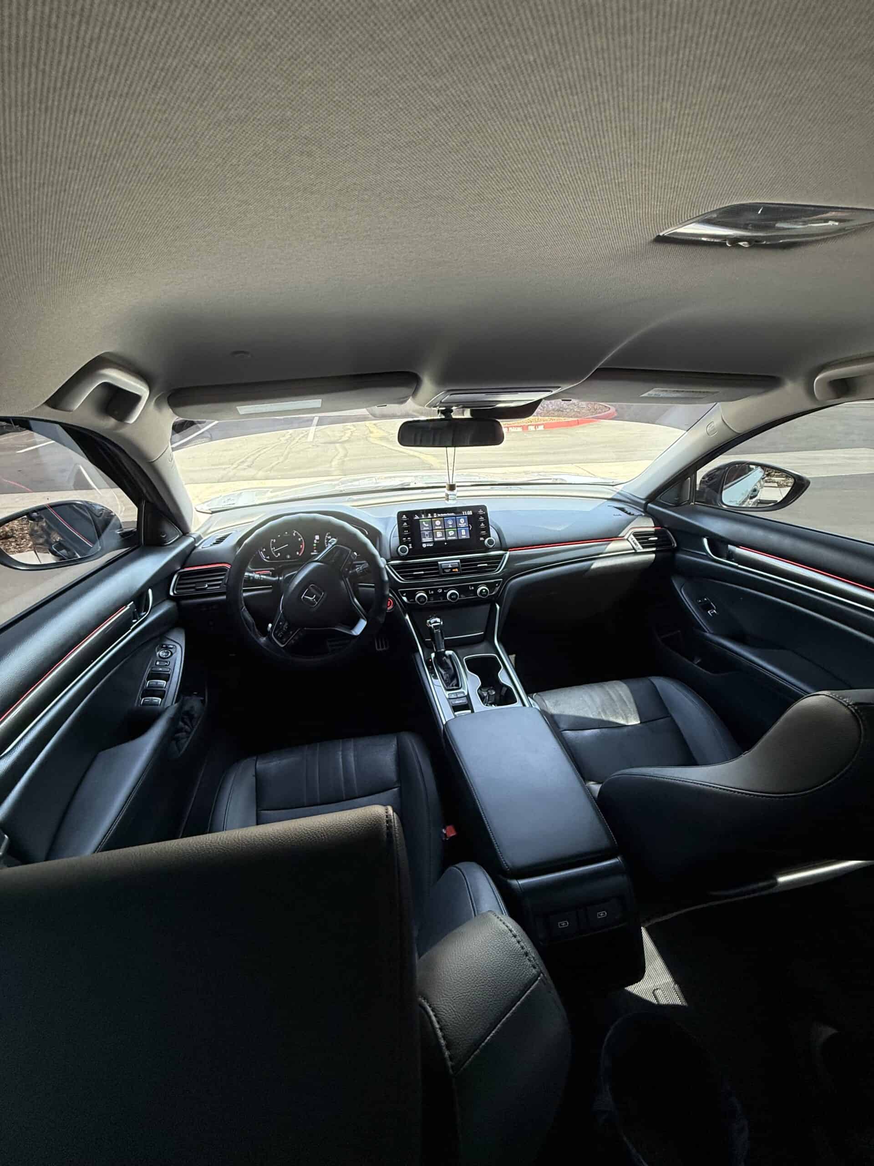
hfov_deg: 85.7
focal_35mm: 14
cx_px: 437
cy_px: 583
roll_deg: -0.3
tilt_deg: -24.6
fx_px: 471
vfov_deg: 102.1
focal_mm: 2.22
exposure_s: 1/99
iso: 125
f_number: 2.2
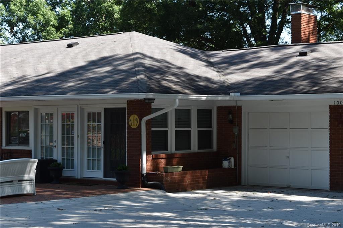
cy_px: 114
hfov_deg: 24.6
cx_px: 172
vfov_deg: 16.5
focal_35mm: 82
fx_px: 786
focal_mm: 55
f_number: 8
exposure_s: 1/250
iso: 360
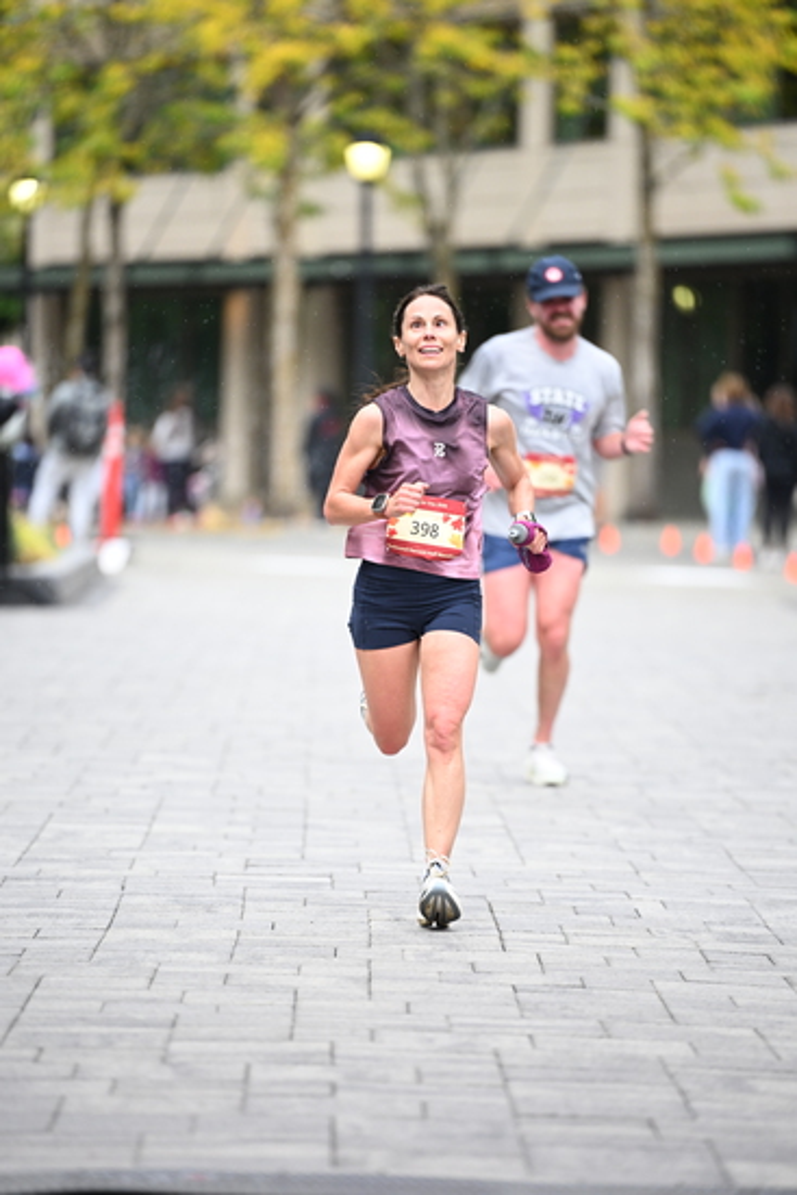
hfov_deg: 6.9
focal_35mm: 200
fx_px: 6637
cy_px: 598
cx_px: 398
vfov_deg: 10.3
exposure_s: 1/1250
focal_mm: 200
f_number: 2.8
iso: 1250
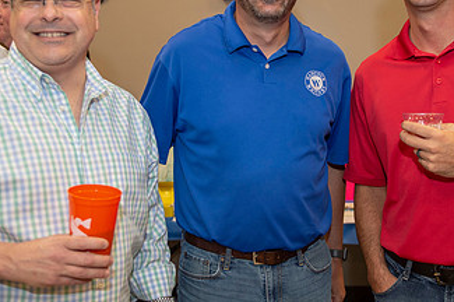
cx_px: 246
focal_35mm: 50
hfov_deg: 39.6
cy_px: 136
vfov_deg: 26.9
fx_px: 630
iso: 800
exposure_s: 1/125
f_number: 2.8
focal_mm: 28
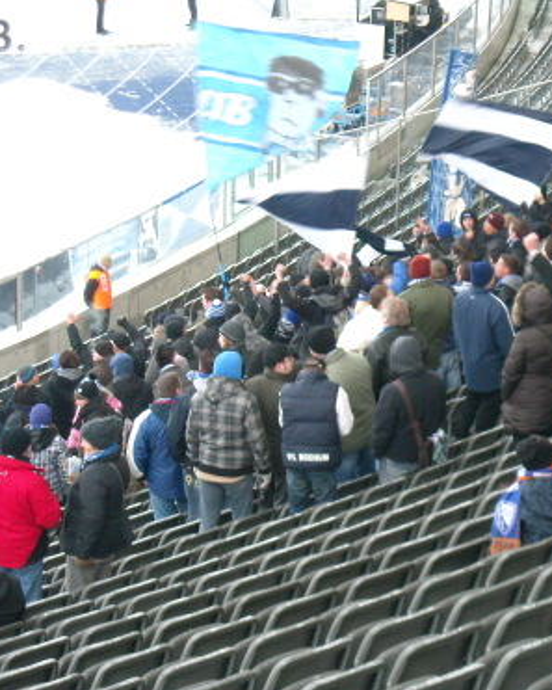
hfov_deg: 11.2
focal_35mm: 138
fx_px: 2817
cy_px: 345
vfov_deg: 14.0
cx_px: 420
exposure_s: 1/44
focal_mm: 17.1
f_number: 4.7
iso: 400
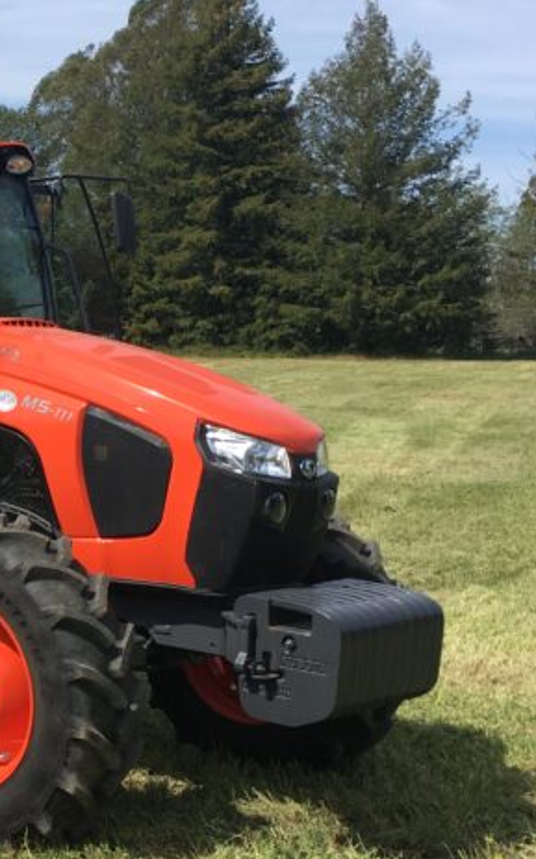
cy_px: 473
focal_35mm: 68
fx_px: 1591
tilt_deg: -3.1
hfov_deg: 18.0
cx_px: -135
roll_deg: +2.0
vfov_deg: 30.2
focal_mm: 4.15
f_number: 2.2
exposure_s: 1/1202
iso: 25
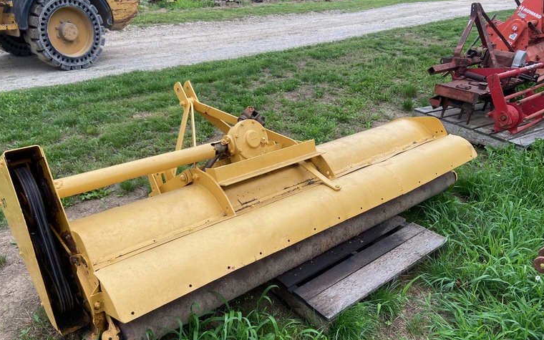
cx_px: 260
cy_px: 205
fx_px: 430
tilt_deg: -31.5
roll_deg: -1.2
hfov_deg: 64.6
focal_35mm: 29
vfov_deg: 42.9
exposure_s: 1/658
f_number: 1.8
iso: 32
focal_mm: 4.25
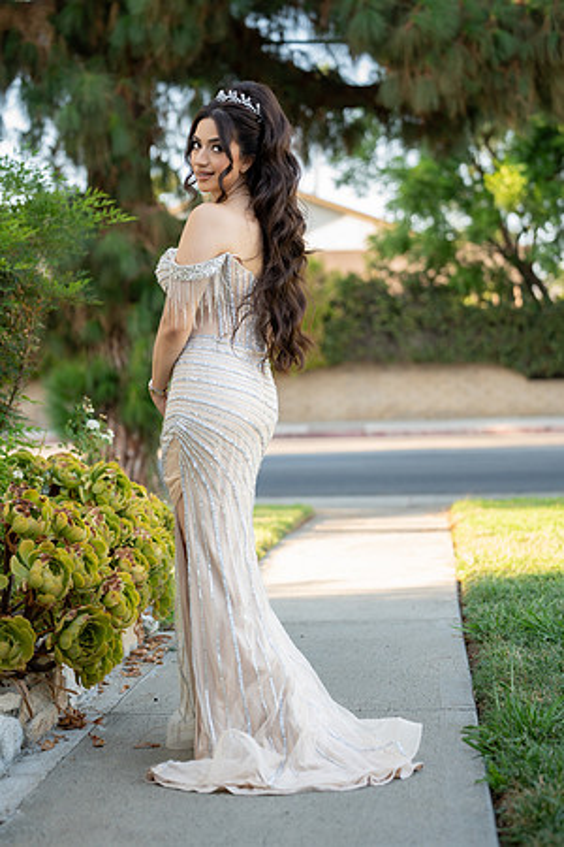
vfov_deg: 28.8
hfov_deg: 19.5
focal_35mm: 70
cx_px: 282
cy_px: 424
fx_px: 1645
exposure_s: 1/400
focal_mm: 70
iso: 320
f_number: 2.8
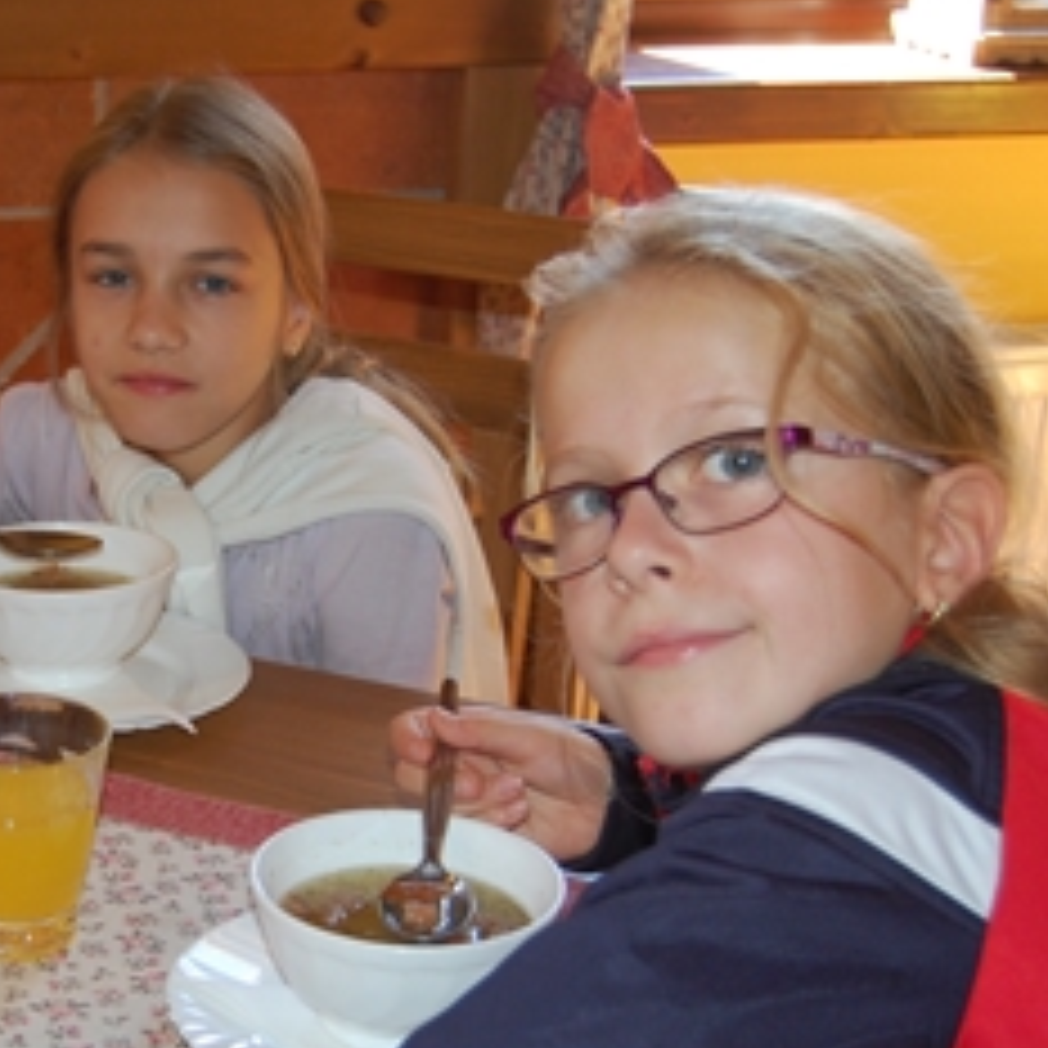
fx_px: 2432
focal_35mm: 71
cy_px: 684
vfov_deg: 24.2
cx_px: 103
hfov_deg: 23.7
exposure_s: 1/60
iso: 400
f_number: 4.2
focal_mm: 26
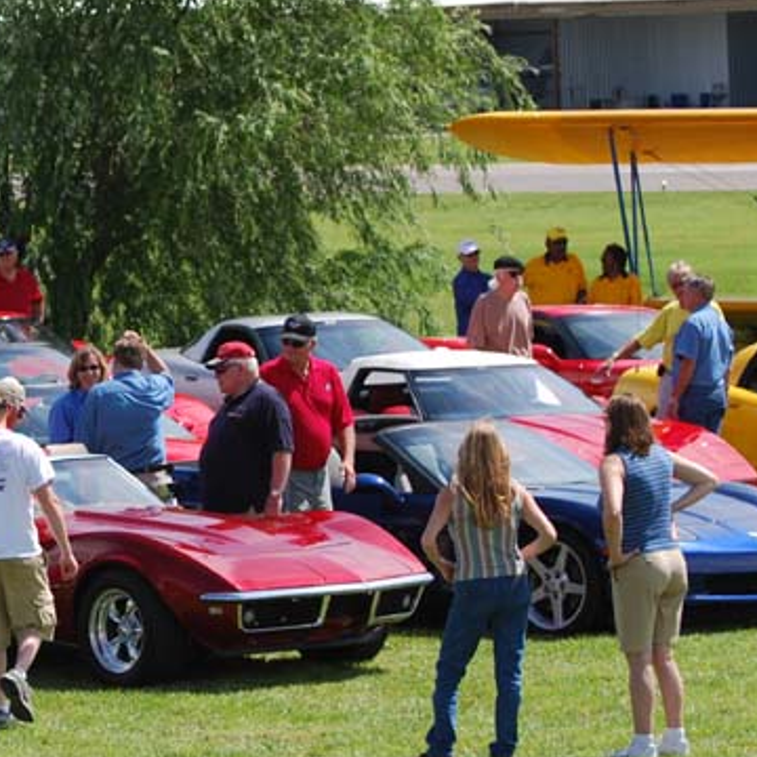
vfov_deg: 6.9
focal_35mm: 254
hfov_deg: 6.8
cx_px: -162
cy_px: 441
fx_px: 6284
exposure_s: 1/500
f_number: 5.6
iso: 125
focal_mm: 70
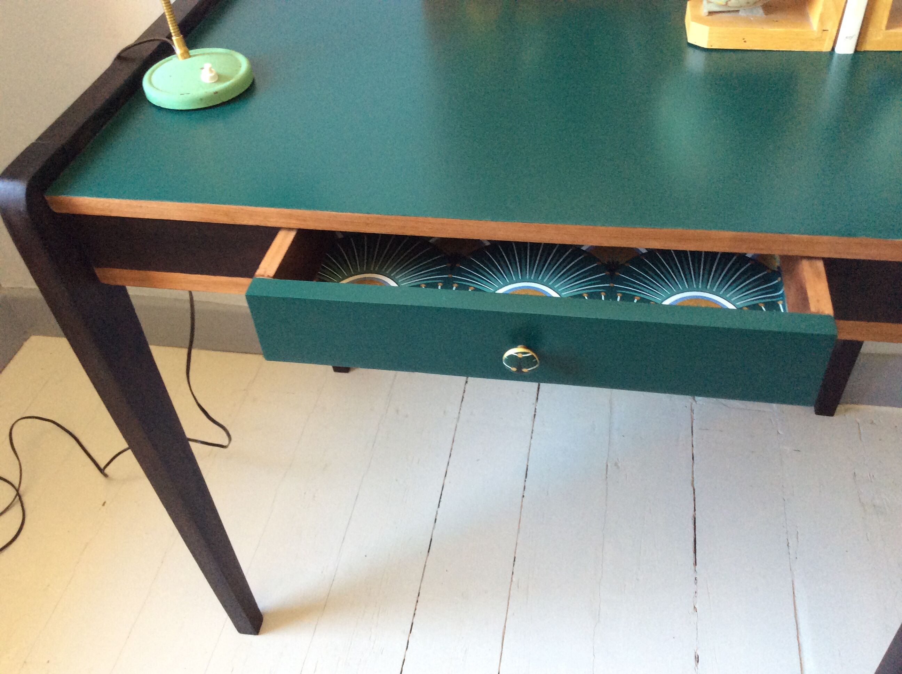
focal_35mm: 32
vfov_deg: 44.1
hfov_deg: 56.9
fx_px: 833
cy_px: 337
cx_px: 451
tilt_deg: -45.0
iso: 125
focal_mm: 3.3
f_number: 2.4
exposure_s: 1/25
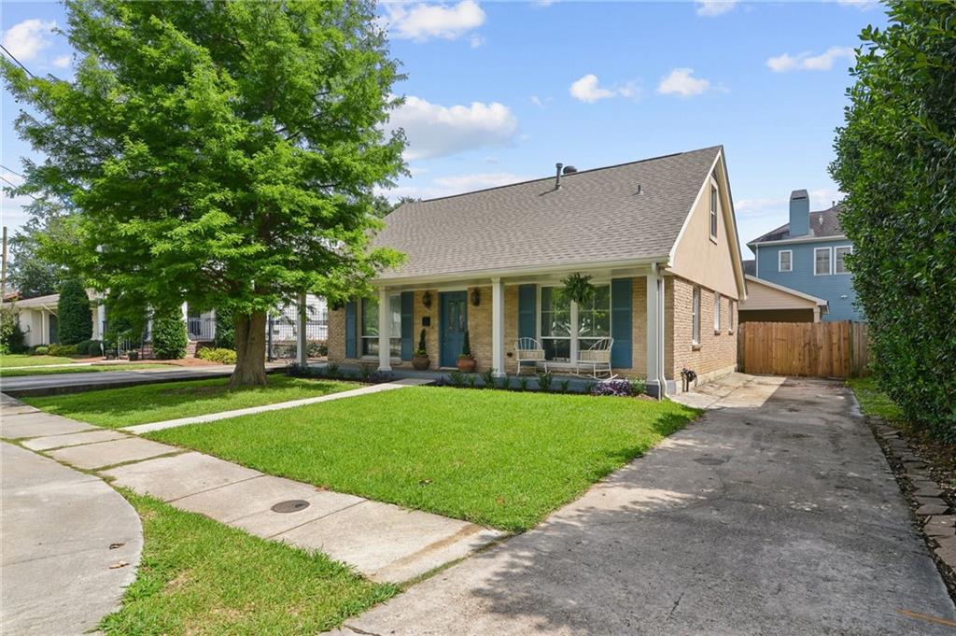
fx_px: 531
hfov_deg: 84.0
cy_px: 318
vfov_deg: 61.8
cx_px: 478
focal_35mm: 20
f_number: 13
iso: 400
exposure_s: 1/160
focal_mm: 20
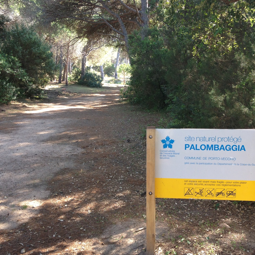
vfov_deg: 40.0
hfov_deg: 40.0
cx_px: 131
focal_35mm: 42
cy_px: 126
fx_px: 350
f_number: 2.4
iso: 80
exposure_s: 1/120
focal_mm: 4.28
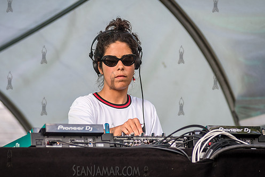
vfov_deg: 6.4
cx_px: 112
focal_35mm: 214
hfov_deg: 9.6
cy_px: 80
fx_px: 1575
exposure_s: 1/400
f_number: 3.5
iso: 250
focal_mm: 135
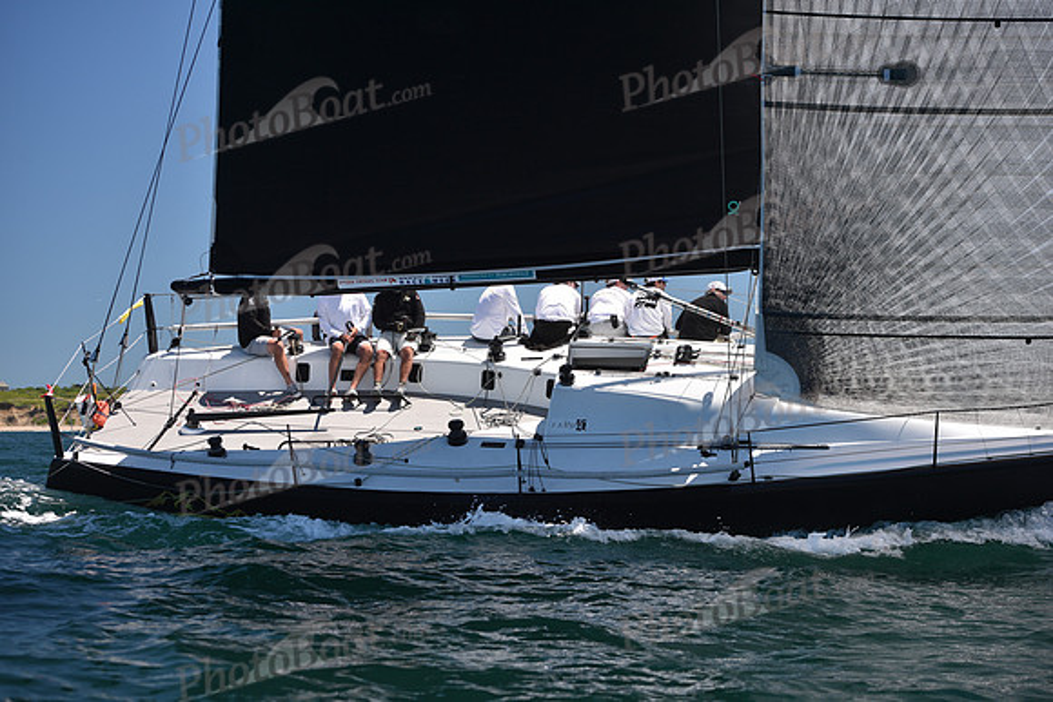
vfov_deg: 19.5
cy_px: 351
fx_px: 2048
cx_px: 526
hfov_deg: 28.8
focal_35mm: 70
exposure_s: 1/800
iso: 250
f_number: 4.5
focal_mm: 70
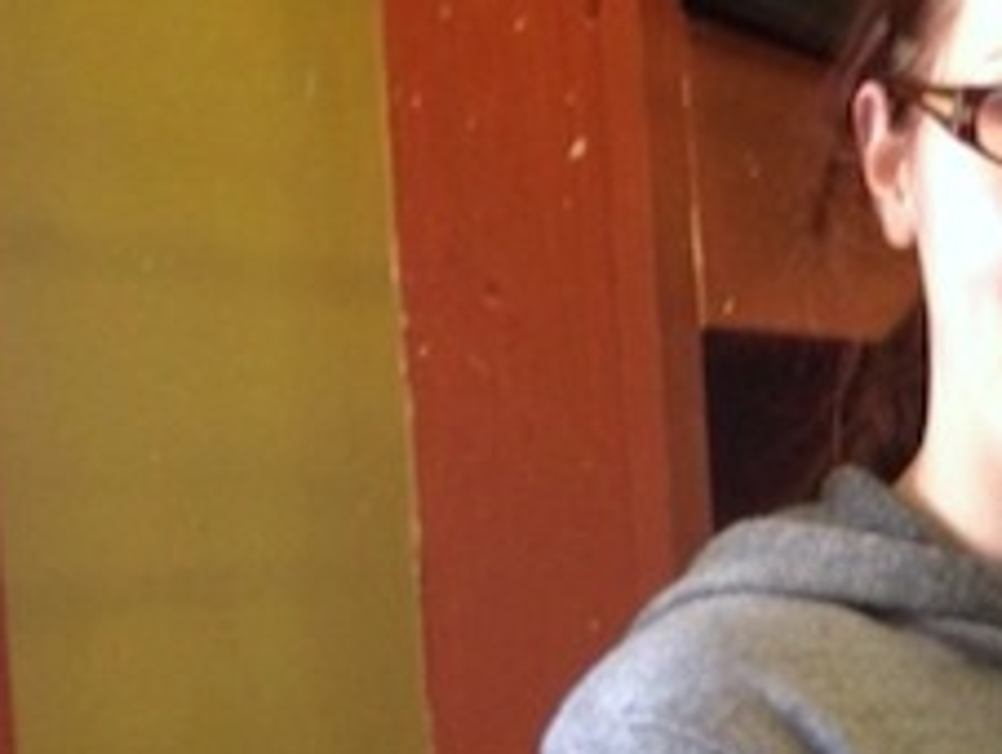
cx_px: 1268
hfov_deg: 20.9
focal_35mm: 86
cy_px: 699
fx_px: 2492
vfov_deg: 16.9
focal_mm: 4.13
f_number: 2.4
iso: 125
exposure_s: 1/20
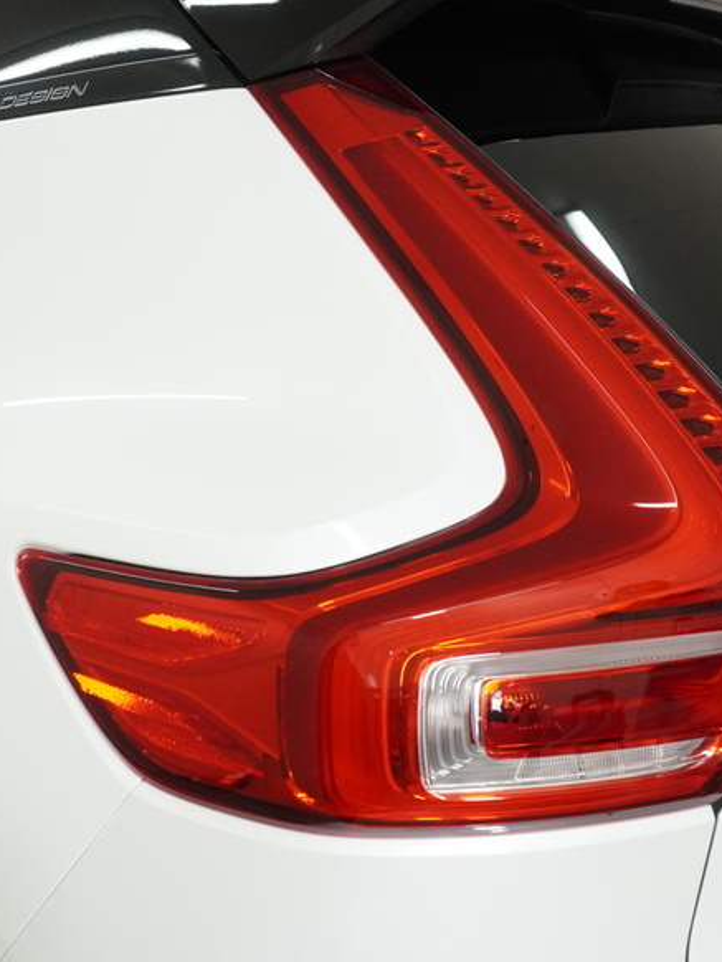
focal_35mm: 38
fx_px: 1056
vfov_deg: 48.9
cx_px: 173
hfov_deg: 36.8
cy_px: 448
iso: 3200
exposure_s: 1/500
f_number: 5.6
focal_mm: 16
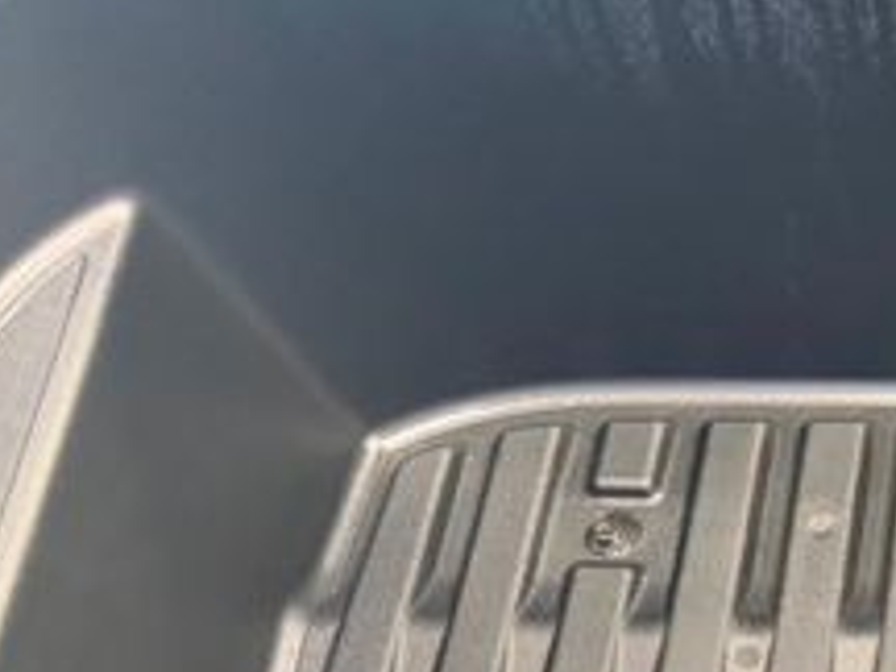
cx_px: 1211
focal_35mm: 71
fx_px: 1838
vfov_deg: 20.3
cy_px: 593
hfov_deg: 23.7
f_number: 1.78
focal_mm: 6.76
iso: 800
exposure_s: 1/60
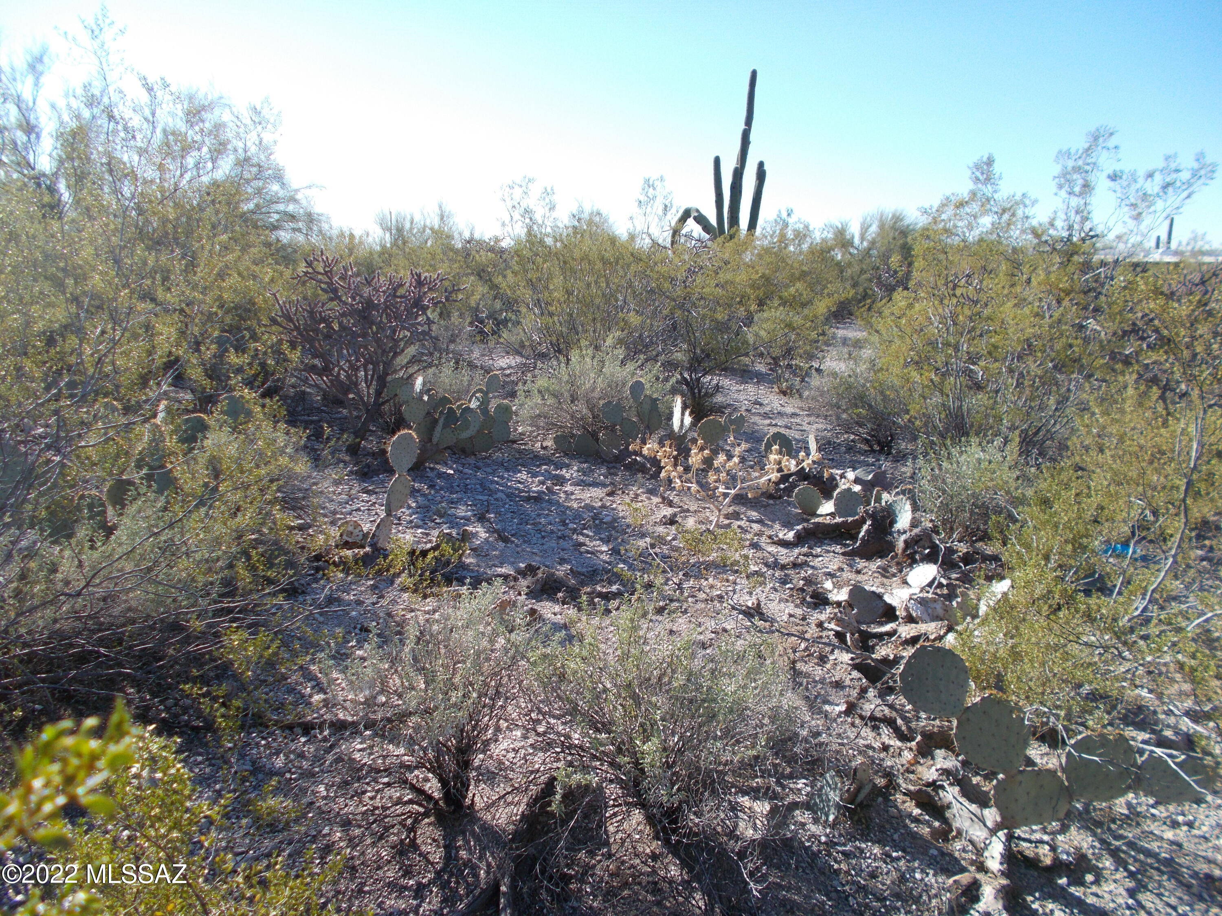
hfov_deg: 67.3
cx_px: 611
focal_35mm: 26
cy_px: 458
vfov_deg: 53.1
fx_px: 918
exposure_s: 1/500
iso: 80
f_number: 3.2
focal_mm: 4.6
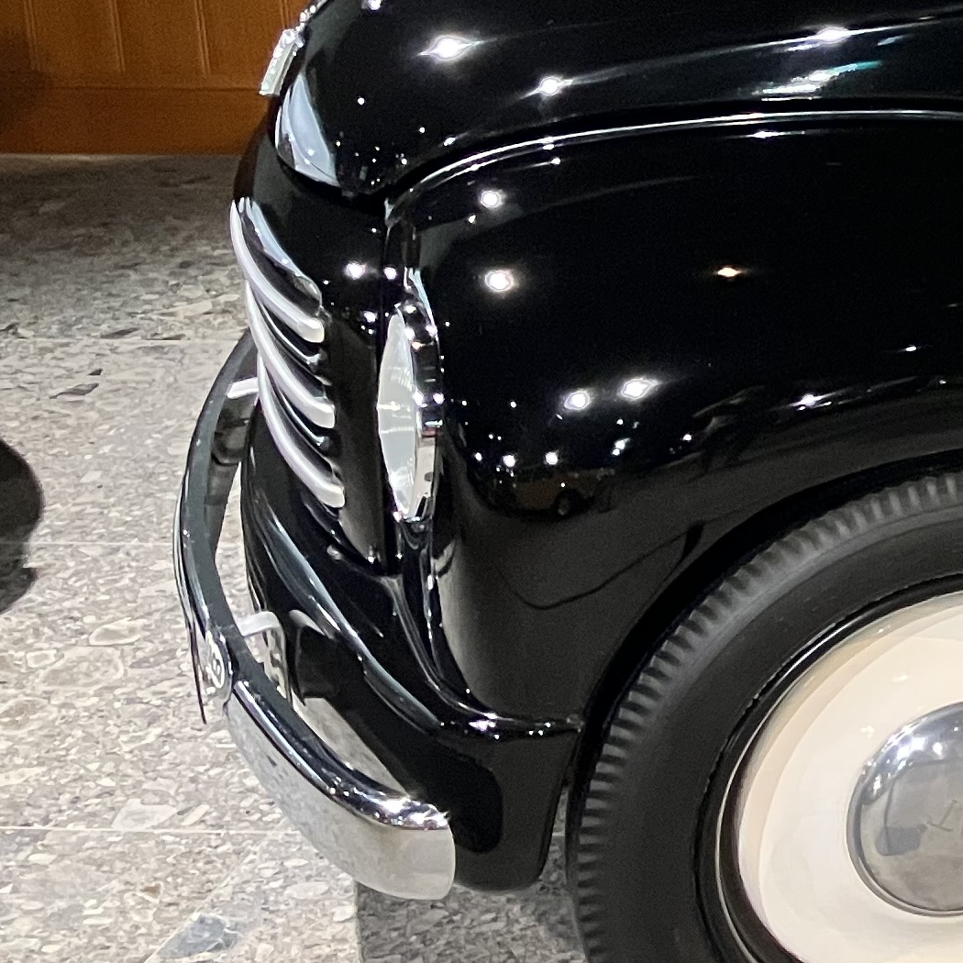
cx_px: 1780
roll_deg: -1.1
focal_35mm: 95
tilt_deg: -13.9
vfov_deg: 17.7
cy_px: -66
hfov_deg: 15.5
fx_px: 2990
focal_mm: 3.99
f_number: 1.8
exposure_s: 1/40
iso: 250
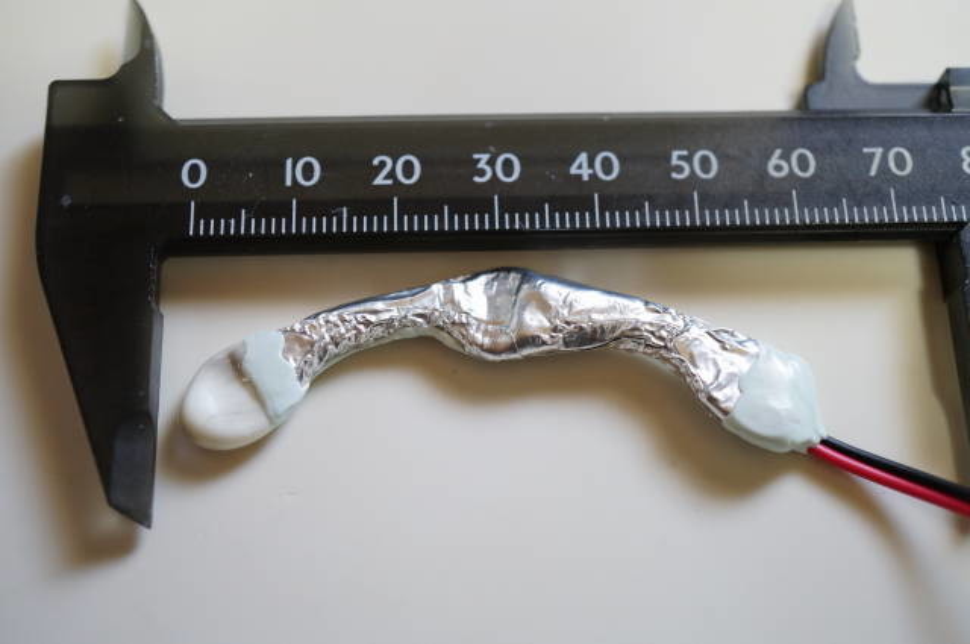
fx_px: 1211
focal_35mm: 45
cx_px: 485
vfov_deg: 29.8
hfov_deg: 43.7
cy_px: 322
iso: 1000
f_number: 4
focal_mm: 30
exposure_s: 1/60
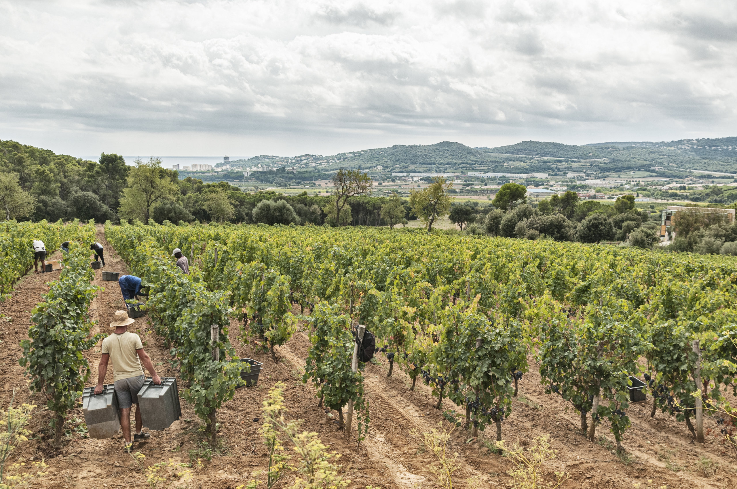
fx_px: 675
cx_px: 368
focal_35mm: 33
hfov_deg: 57.3
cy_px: 244
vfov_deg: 39.9
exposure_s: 1/640
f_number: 10
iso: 400
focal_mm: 22
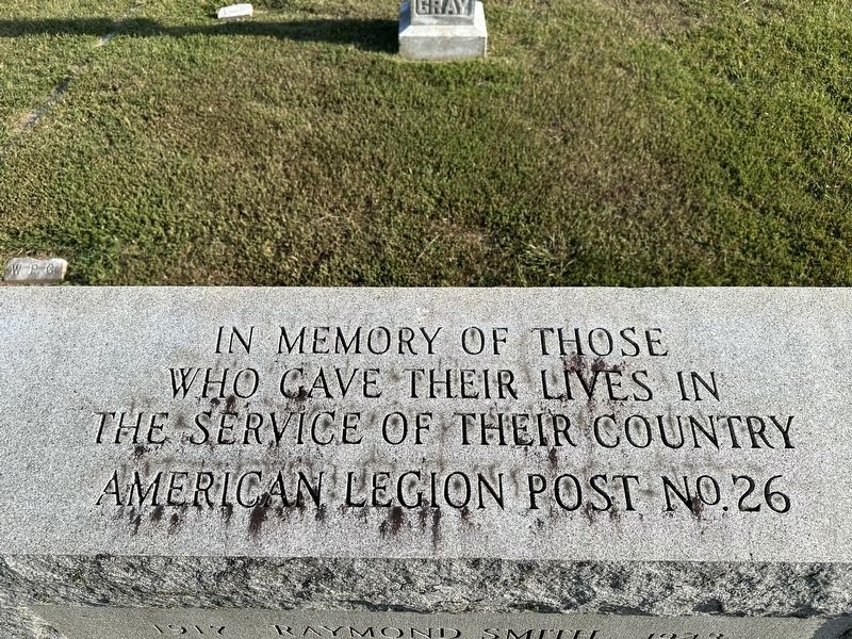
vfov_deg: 56.8
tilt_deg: -44.8
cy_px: 320
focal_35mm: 24
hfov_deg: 71.6
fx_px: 591
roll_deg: -0.8
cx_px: 426
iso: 80
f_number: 1.78
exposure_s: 1/3472
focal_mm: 6.86
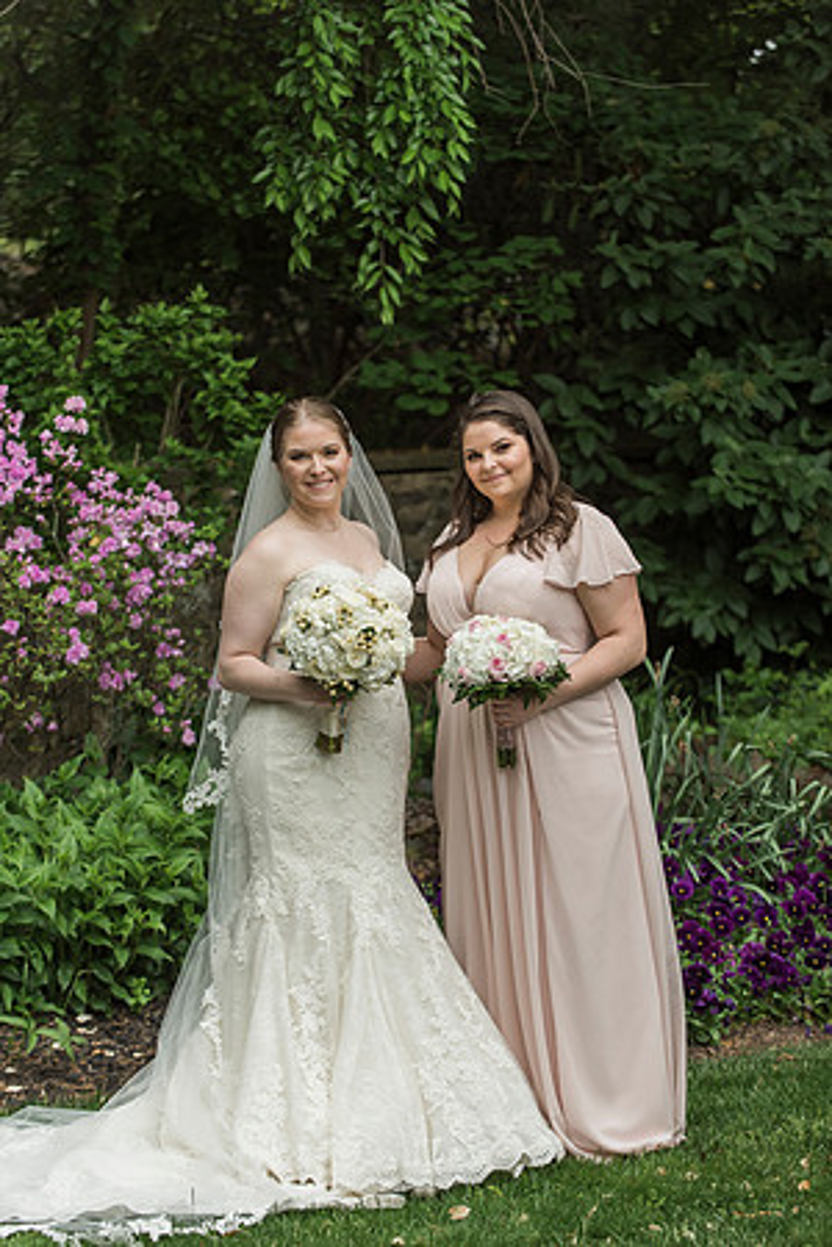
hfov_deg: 13.4
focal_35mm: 102
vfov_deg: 20.0
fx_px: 3536
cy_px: 624
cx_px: 416
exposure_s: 1/1000
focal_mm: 102
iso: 500
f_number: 4
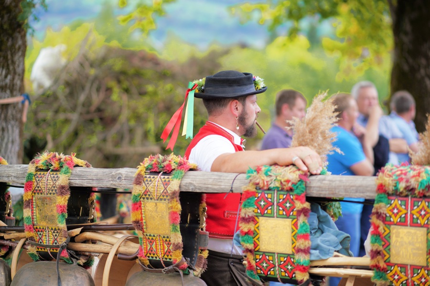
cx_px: 215
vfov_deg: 16.1
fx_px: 1015
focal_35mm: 85
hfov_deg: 23.9
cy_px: 143
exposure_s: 1/500
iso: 100
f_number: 2.2
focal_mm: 85
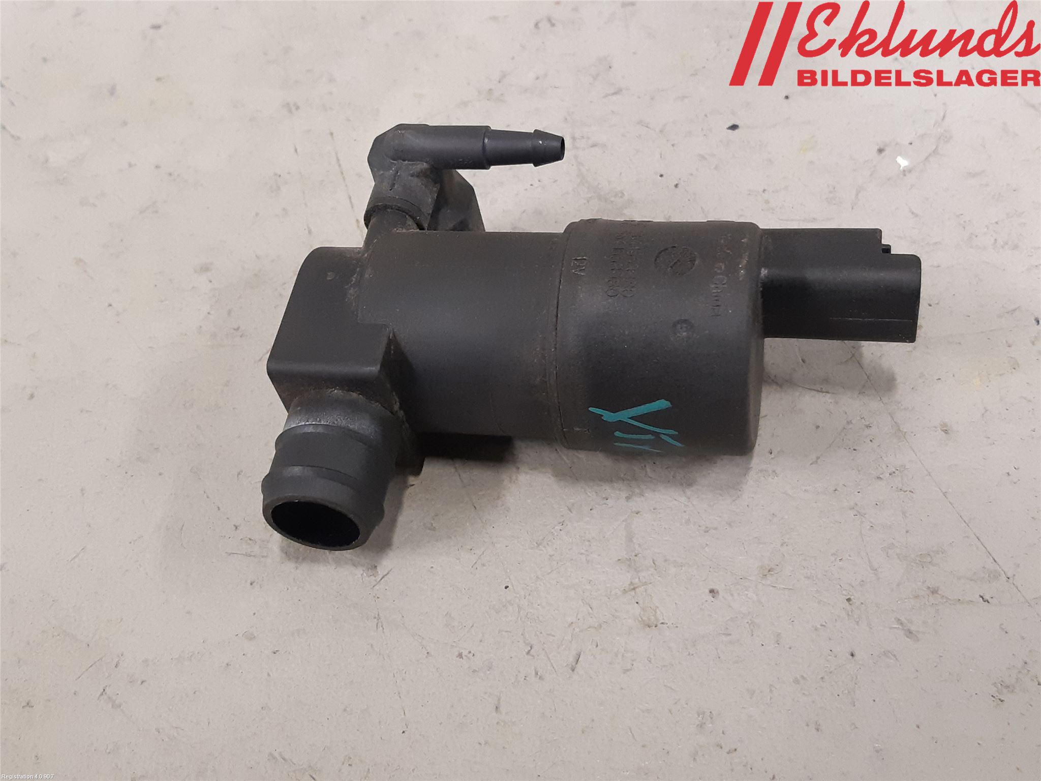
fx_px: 782
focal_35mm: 26
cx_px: 520
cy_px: 390
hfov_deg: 67.3
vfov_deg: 53.1
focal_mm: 3.93
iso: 320
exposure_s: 1/50
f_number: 1.7
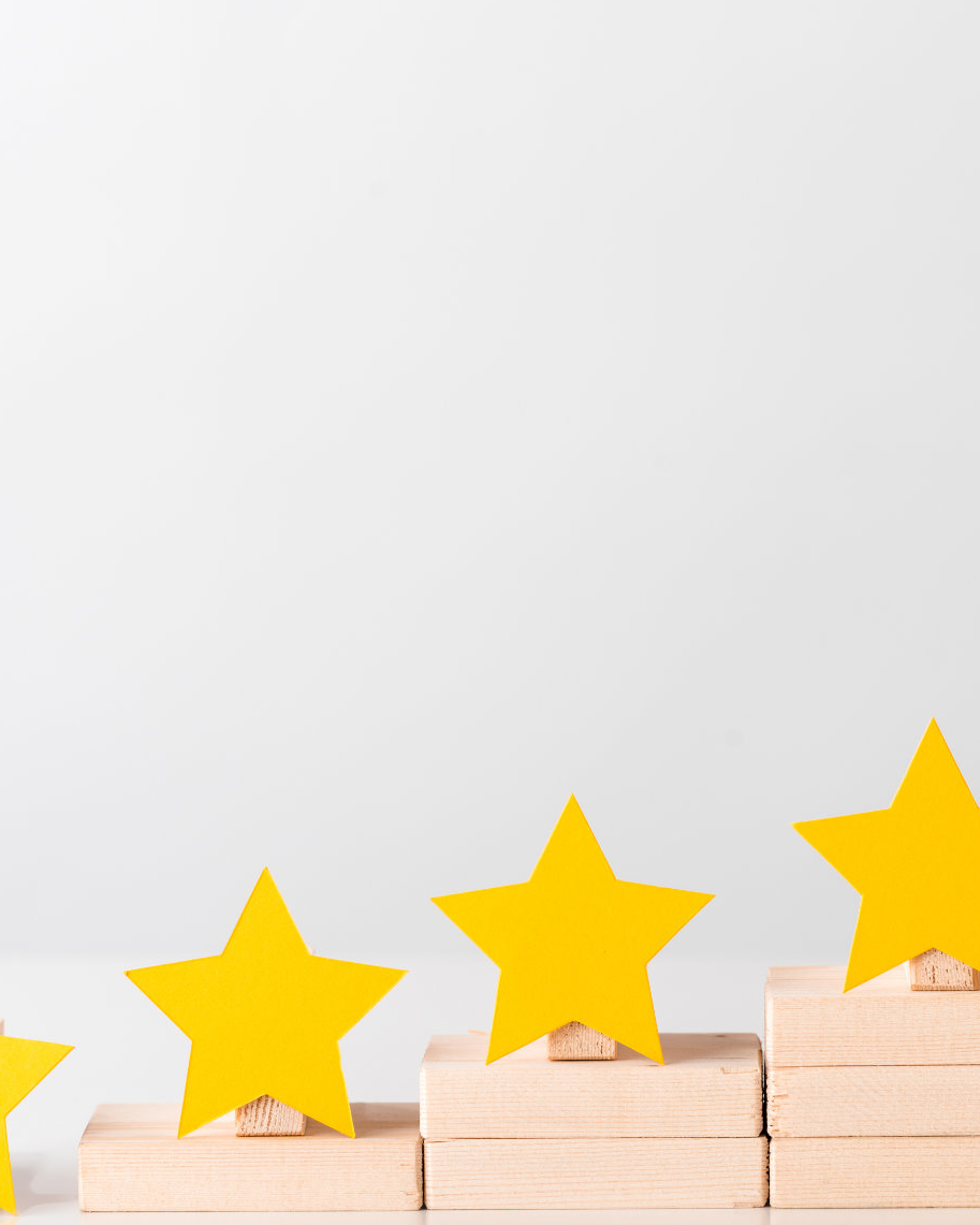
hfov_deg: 7.0
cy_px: 631
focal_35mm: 221
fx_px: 8011
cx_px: 699
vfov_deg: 8.7
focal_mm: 140
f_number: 8
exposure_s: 1/200
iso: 125
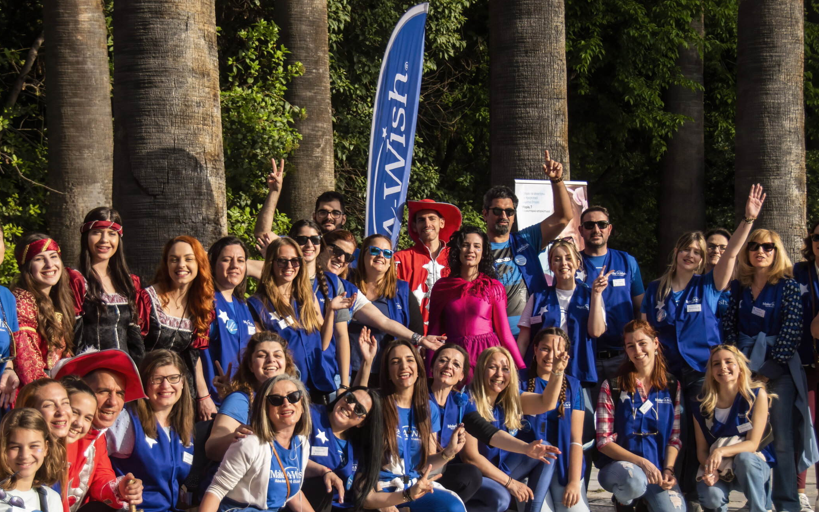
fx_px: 2924
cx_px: 359
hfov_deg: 15.9
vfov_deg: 10.0
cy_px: 330
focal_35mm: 131
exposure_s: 1/2000
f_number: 5
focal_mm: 70
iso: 220
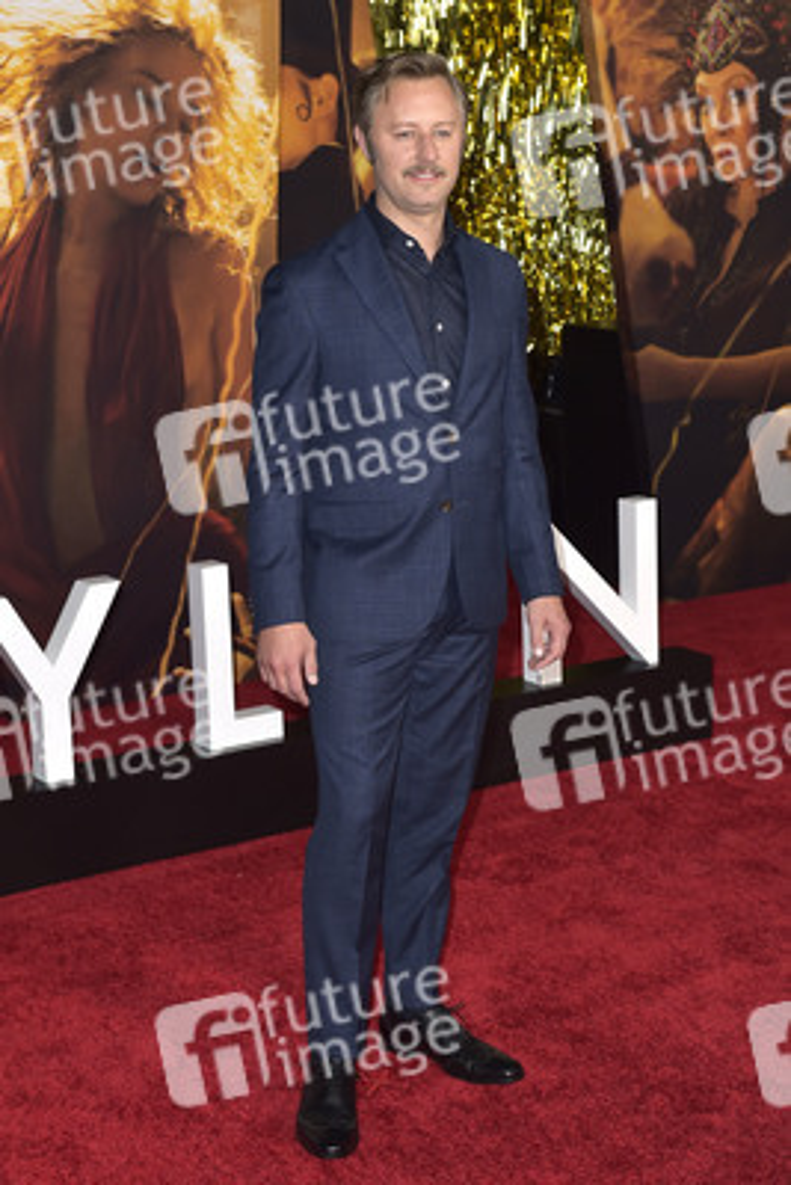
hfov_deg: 24.2
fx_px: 1844
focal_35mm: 56
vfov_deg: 35.6
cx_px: 396
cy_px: 592
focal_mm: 56
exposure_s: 1/250
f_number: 6.3
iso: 1000
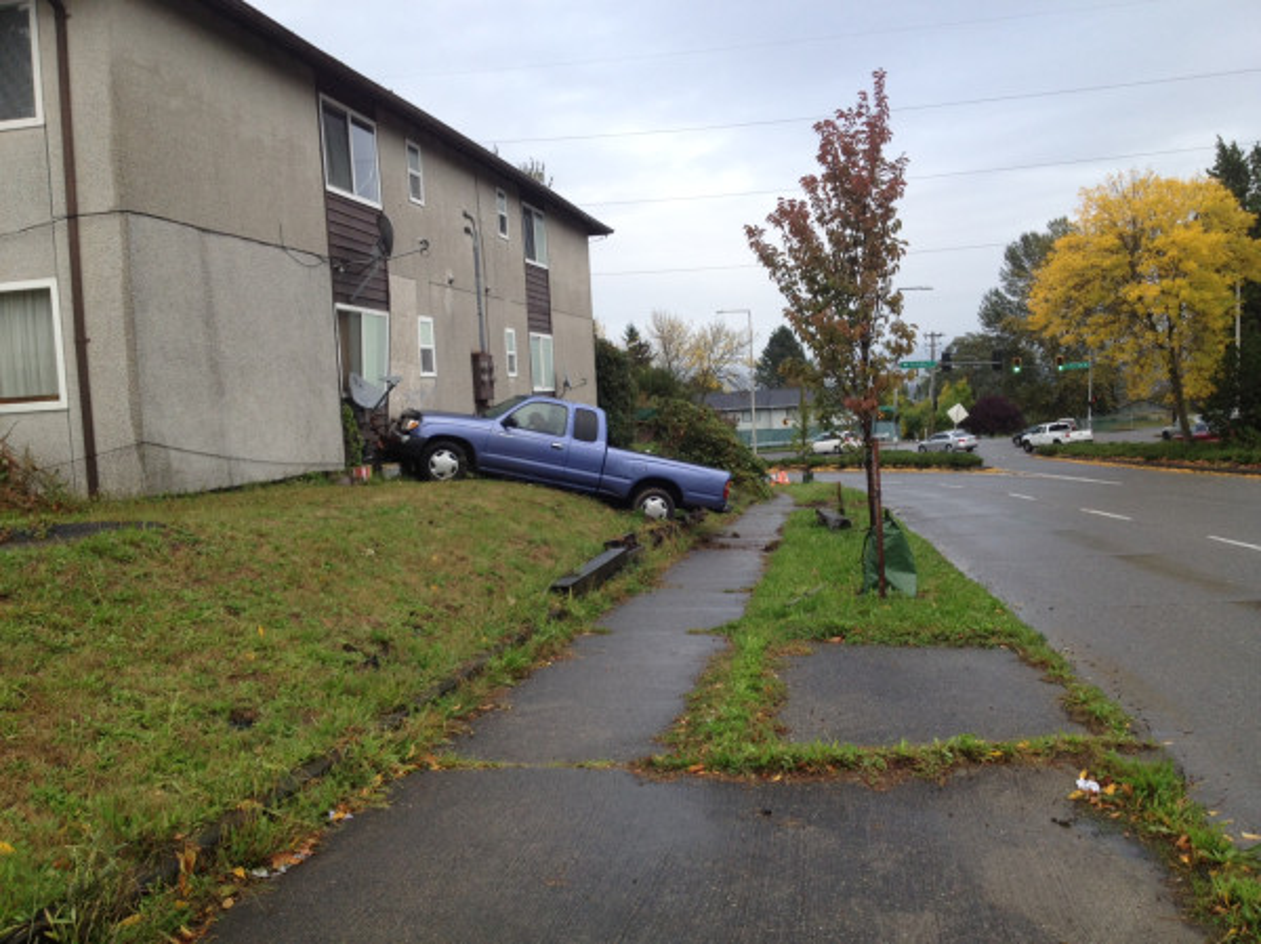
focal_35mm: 35
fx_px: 1274
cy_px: 472
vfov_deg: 40.6
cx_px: 630
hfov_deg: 52.7
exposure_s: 1/244
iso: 64
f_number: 2.4
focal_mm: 4.28
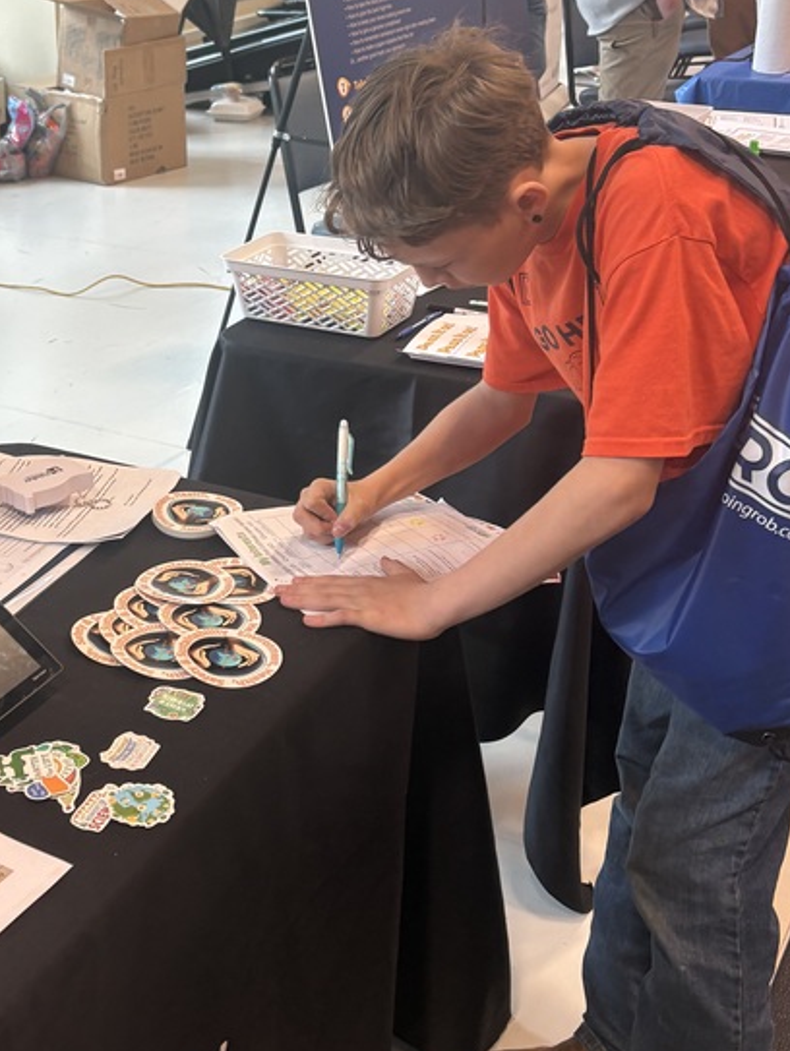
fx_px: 1489
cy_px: 360
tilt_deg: -18.4
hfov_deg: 28.8
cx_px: 116
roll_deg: +0.7
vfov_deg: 38.5
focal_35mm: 49
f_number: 1.6
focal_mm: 5.96
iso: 80
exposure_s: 1/60
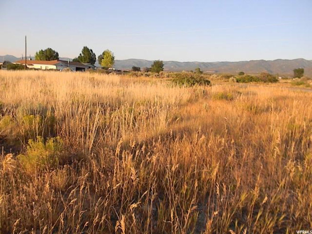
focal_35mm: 27
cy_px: 117
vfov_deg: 51.4
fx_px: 243
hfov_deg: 65.3
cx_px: 156
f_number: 7
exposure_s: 1/319
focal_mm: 5
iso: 640
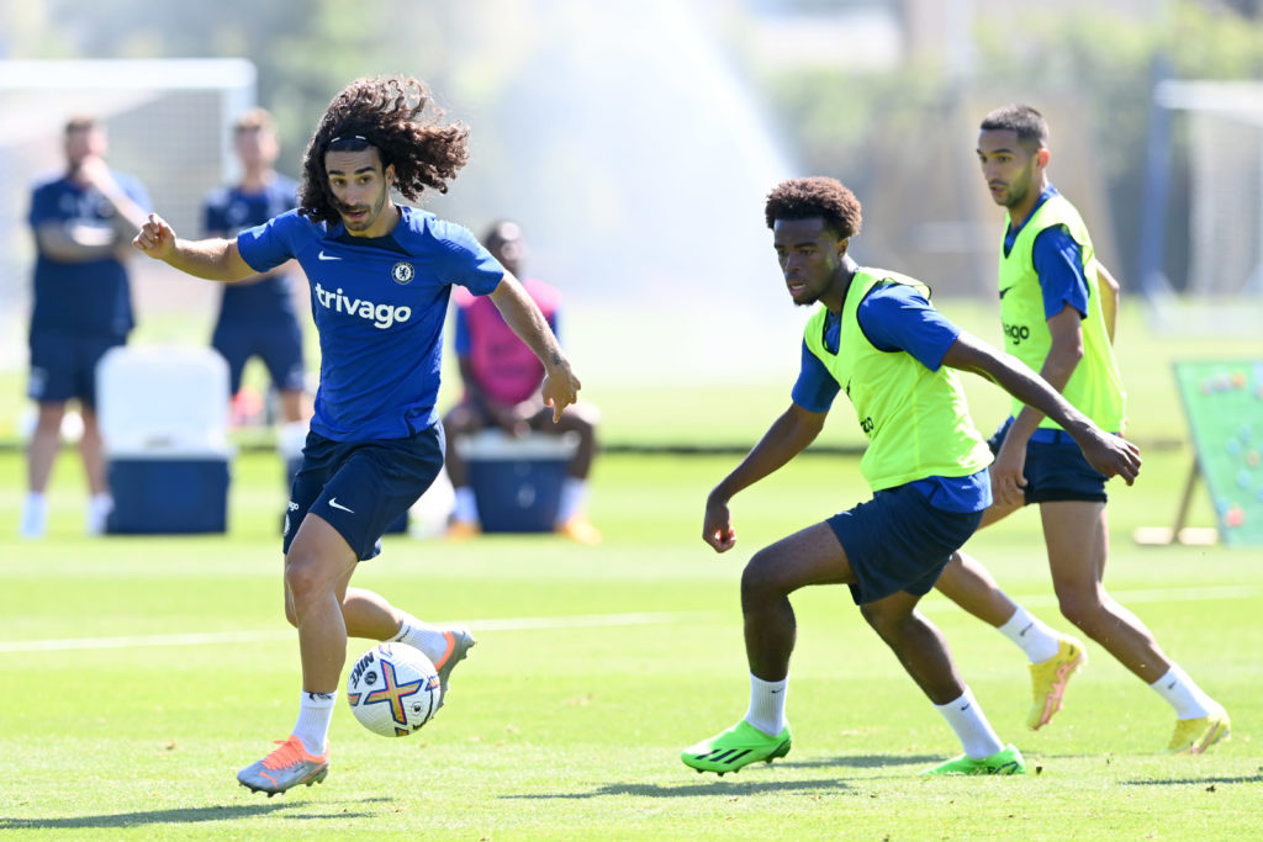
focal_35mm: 400
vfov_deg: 3.4
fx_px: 14034
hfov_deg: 5.2
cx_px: 632
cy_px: 421
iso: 500
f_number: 4
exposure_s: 1/1250
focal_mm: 400
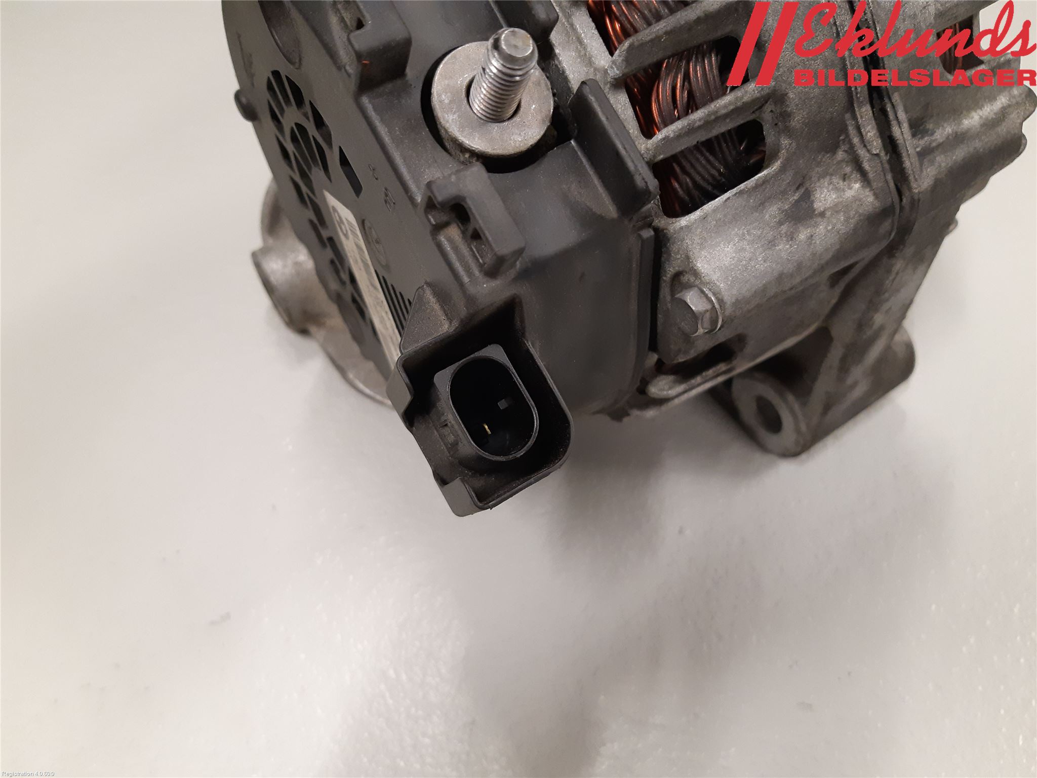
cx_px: 518
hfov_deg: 67.3
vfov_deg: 53.1
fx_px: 779
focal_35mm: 26
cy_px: 389
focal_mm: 3.93
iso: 200
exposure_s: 1/50
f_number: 1.7
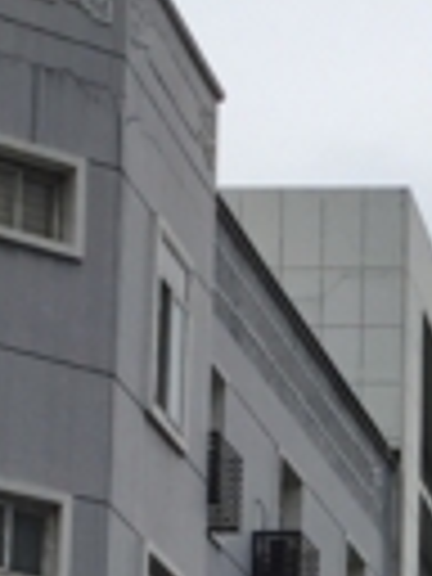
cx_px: 914
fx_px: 3012
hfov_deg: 7.8
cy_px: 1004
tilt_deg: +6.6
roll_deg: -0.8
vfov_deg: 10.3
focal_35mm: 181
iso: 32
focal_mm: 4.15
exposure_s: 1/1799
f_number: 2.2
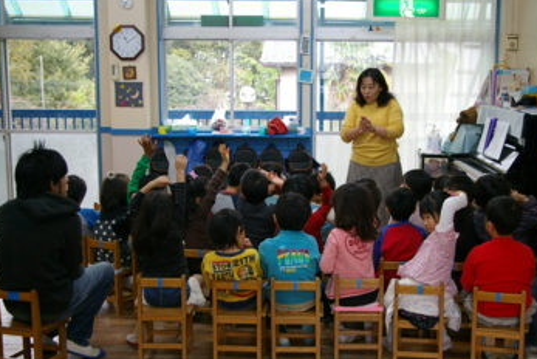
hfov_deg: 37.1
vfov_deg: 25.3
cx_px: 300
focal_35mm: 54
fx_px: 800
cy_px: 202
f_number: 4
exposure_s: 1/45
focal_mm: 31
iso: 400
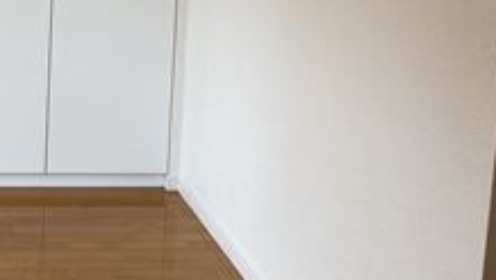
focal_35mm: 83
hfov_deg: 24.1
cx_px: -39
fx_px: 1092
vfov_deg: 14.3
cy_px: -14
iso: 32
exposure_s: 1/120
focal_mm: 4.25
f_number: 1.8
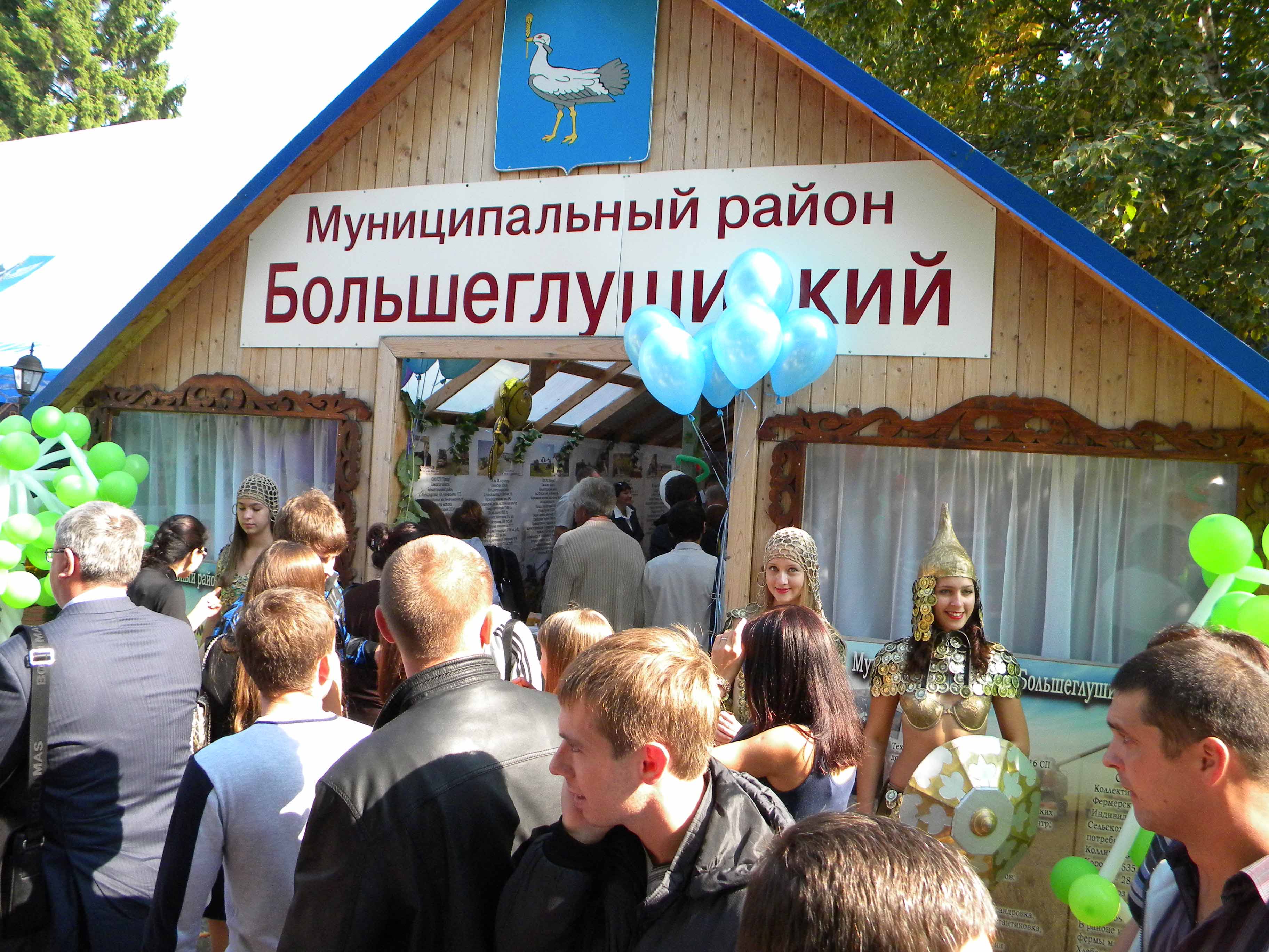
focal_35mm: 28
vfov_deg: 49.7
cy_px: 476
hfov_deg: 63.4
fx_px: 1026
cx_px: 634
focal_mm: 5
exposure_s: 1/500
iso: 291
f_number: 3.5
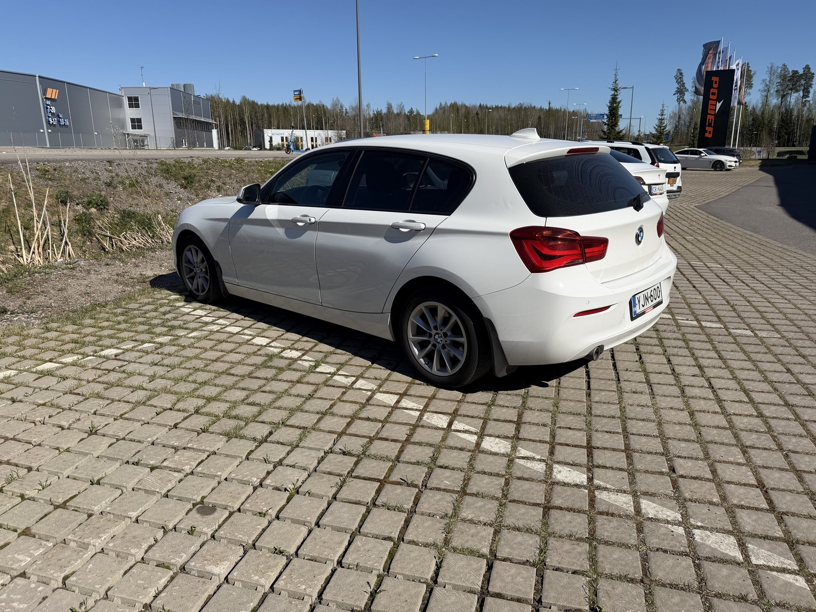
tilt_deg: -14.2
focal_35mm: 24
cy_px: 306
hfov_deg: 71.6
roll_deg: -0.1
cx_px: 408
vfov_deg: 56.8
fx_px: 566
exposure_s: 1/8130
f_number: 1.78
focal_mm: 6.76
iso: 80
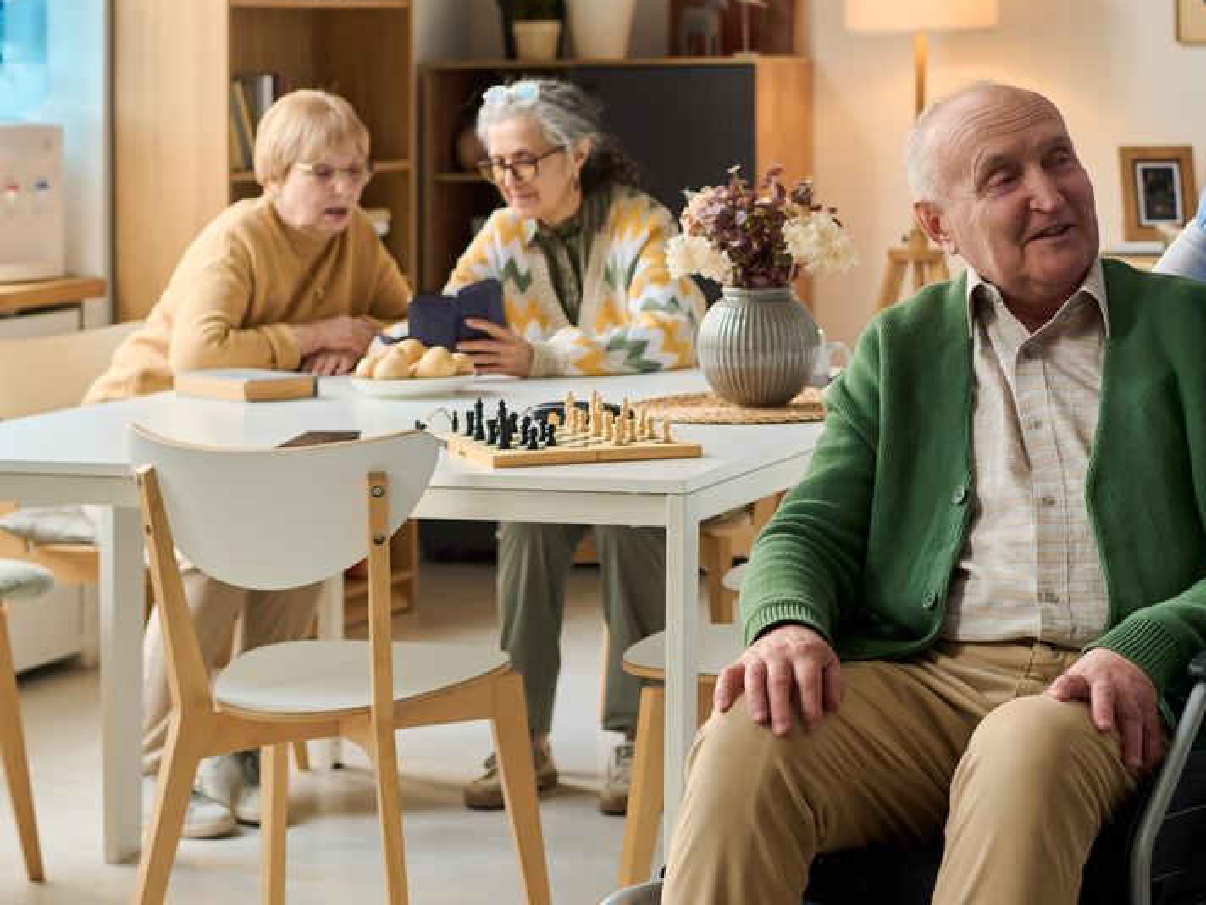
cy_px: 295
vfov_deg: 15.7
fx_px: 3275
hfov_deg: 20.8
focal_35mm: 94
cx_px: 827
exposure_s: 1/160
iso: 800
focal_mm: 58
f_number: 3.5
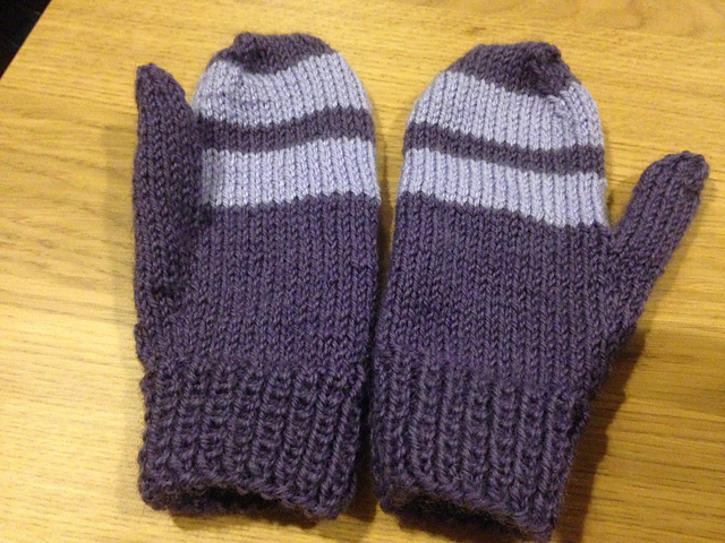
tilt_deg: -60.6
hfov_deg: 55.4
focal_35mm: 33
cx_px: 362
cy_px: 272
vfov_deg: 42.9
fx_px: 691
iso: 800
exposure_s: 1/15
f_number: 2.4
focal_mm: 4.12
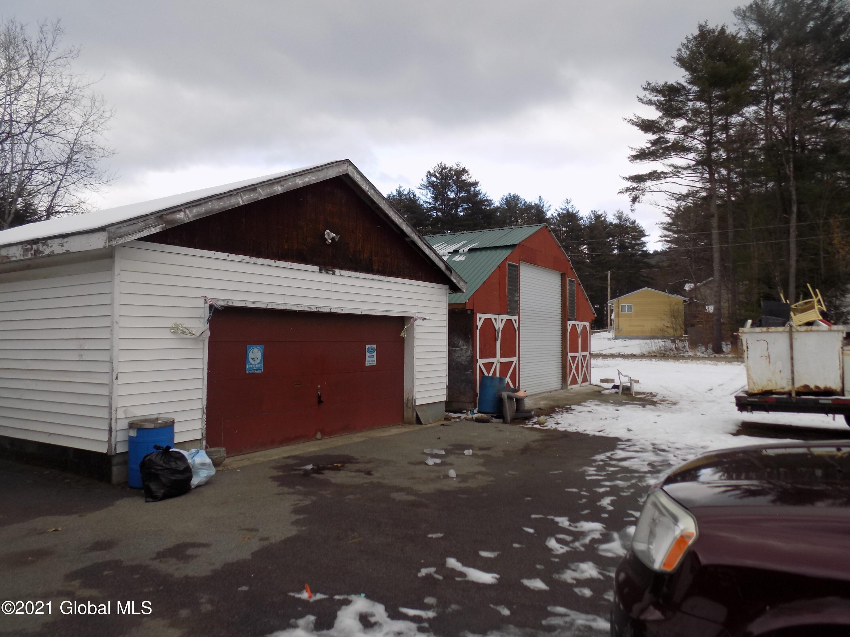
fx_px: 589
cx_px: 425
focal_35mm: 24
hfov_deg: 71.6
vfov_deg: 56.8
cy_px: 318
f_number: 3.1
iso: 80
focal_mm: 4.3
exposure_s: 1/200
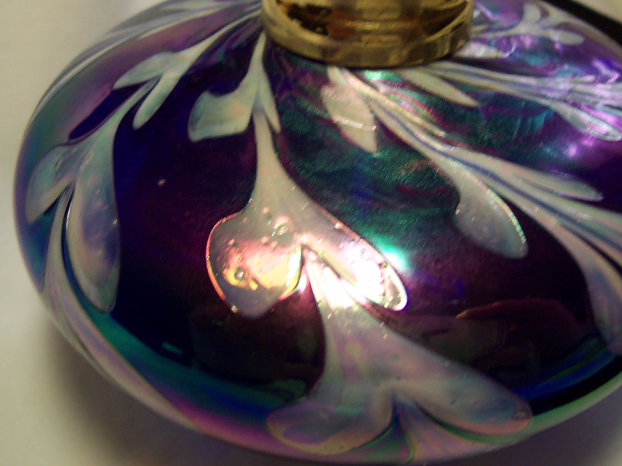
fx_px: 755
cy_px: 220
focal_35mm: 42
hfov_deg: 44.8
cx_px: 327
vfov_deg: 34.3
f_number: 2.8
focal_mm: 5.6
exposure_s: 1/45
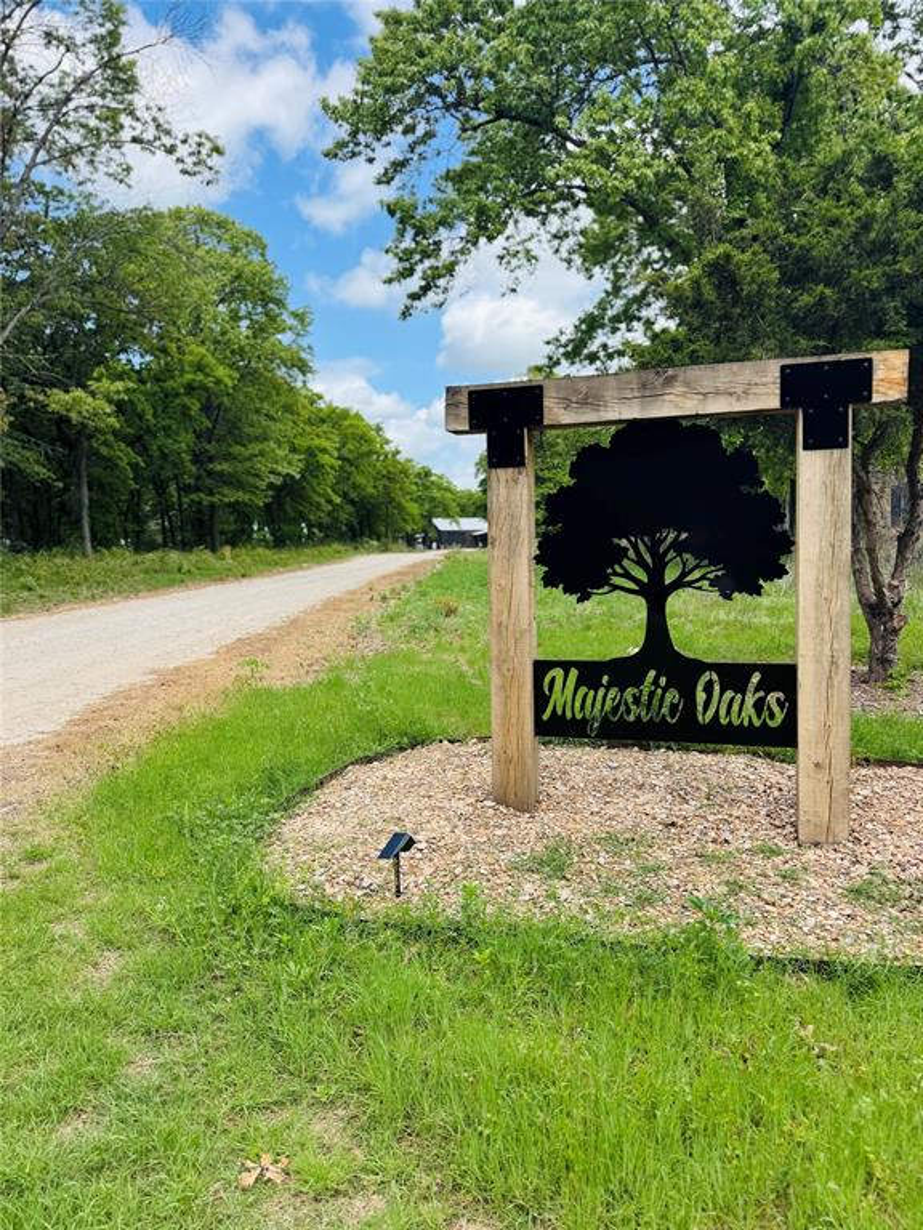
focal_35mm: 24
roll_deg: +1.1
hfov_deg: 56.8
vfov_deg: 71.6
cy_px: 615
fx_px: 853
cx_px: 462
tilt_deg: -4.5
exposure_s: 1/2041
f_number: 1.78
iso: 80
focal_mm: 6.76
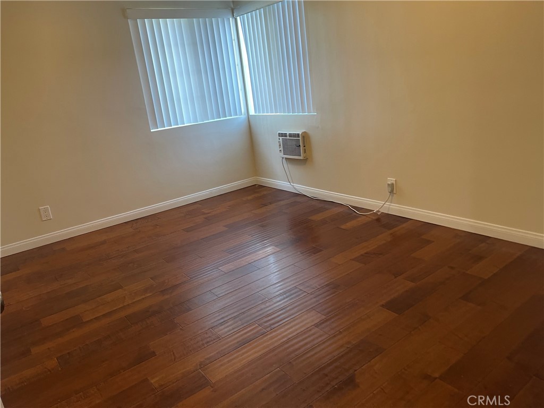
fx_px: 393
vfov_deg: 54.9
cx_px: 272
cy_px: 204
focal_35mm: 25
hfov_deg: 69.4
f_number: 1.6
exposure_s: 1/60
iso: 200
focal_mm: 5.1
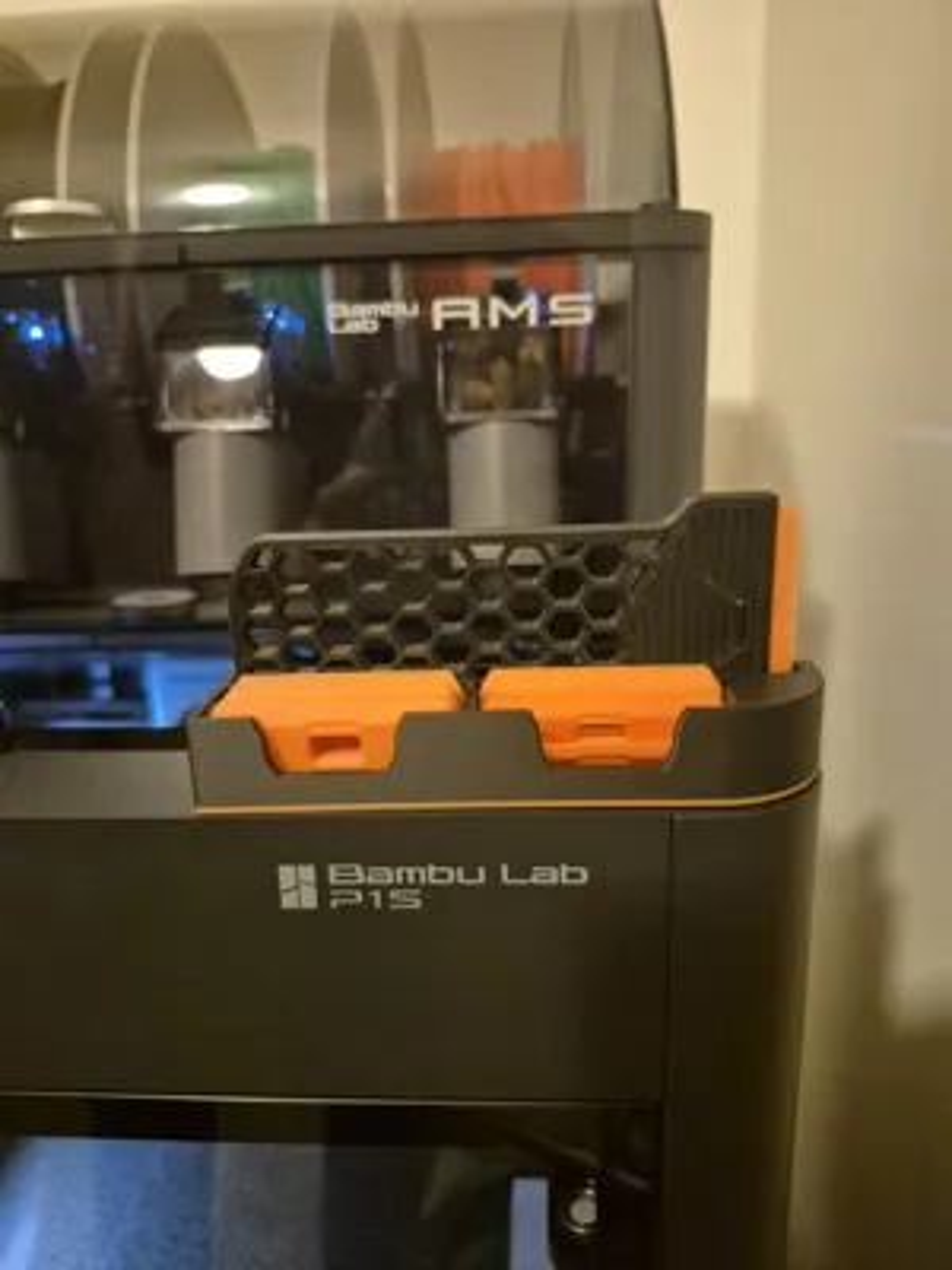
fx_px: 843
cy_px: 635
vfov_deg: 73.9
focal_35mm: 23
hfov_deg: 58.9
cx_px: 476
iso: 2000
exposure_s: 1/100
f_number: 1.8
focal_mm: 5.4
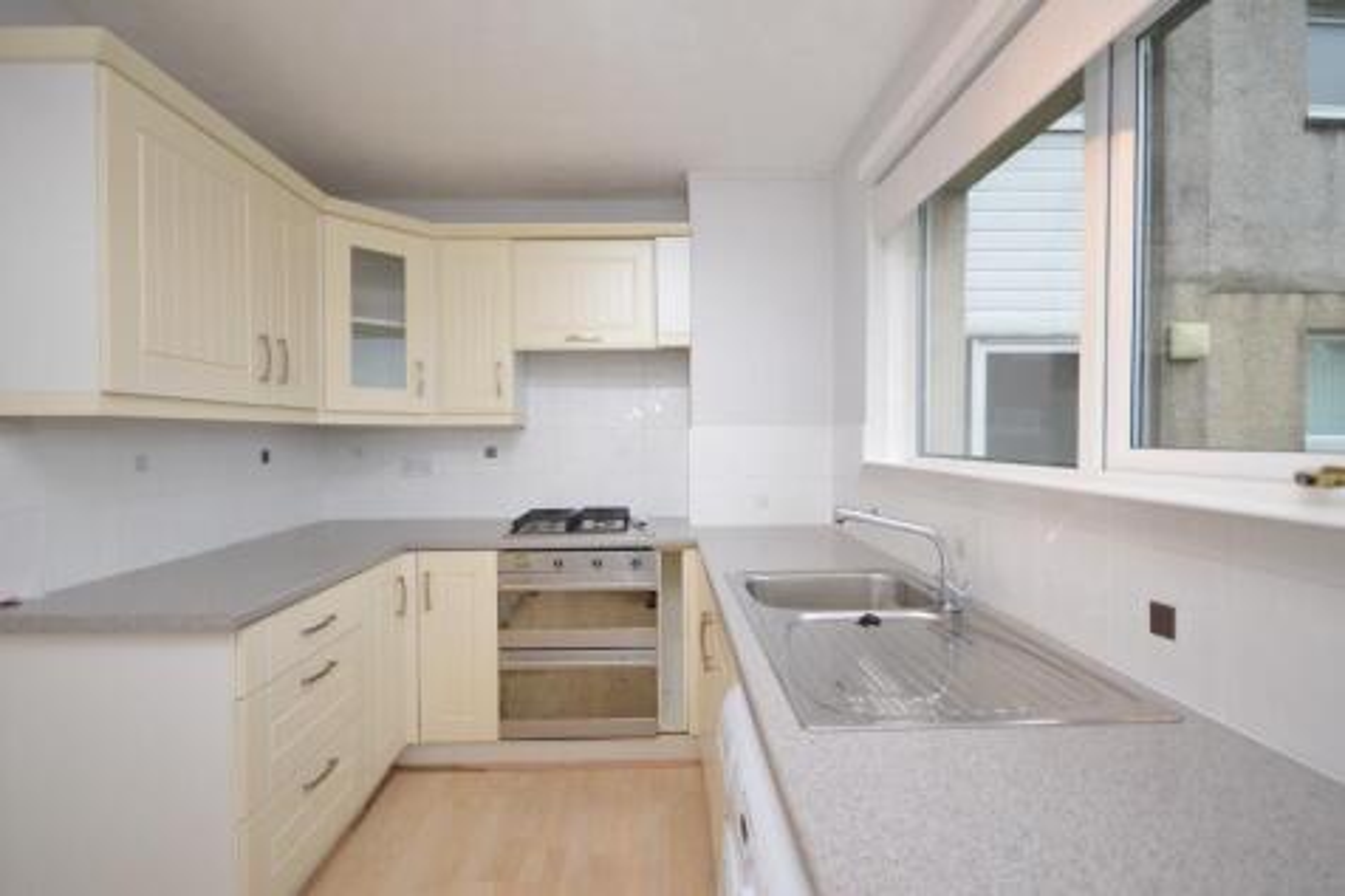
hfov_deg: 92.5
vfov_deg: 69.6
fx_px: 644
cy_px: 448
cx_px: 672
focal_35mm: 17
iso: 450
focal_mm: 11.5
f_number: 4.2
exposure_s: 1/60
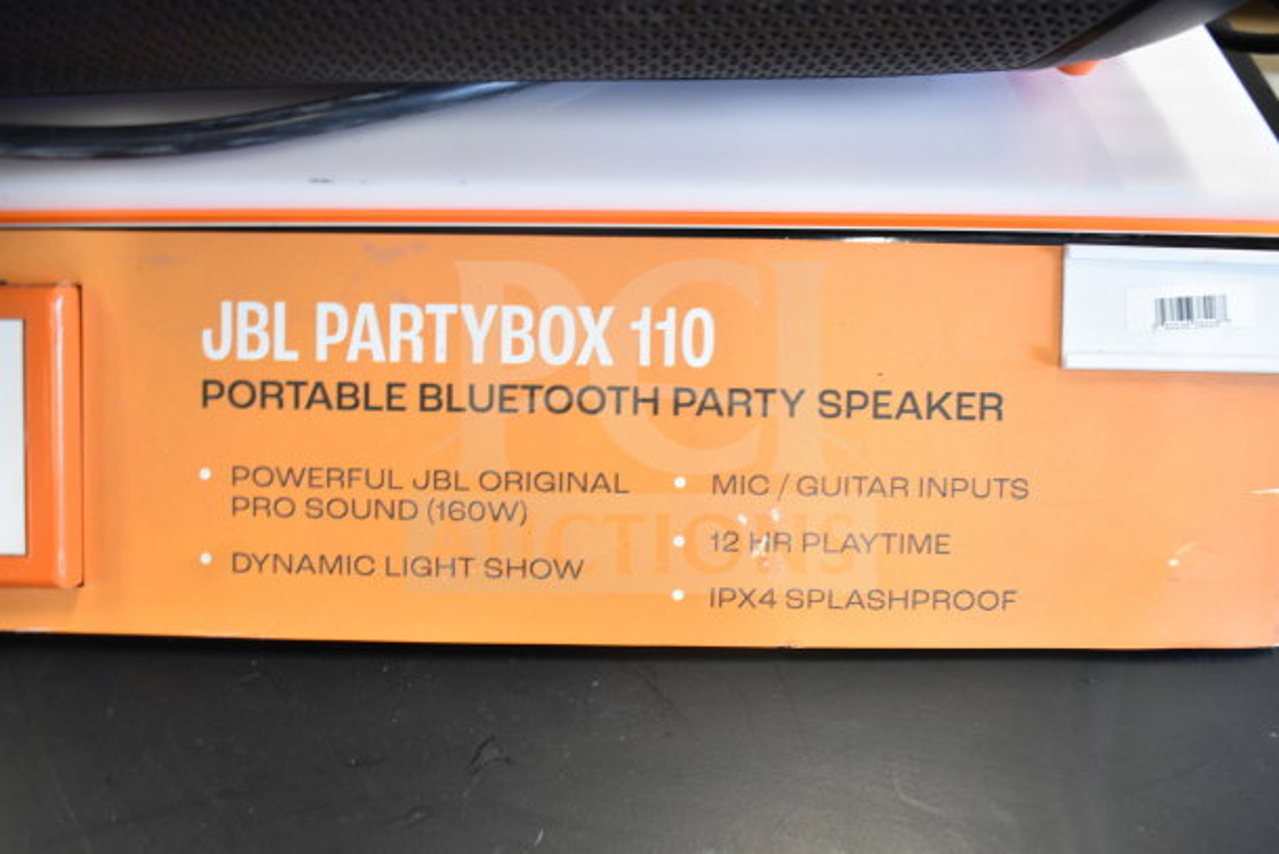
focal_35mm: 33
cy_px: 427
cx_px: 640
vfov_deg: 40.0
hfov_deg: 57.2
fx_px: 1173
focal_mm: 22
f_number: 3.8
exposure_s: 1/40
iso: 1250
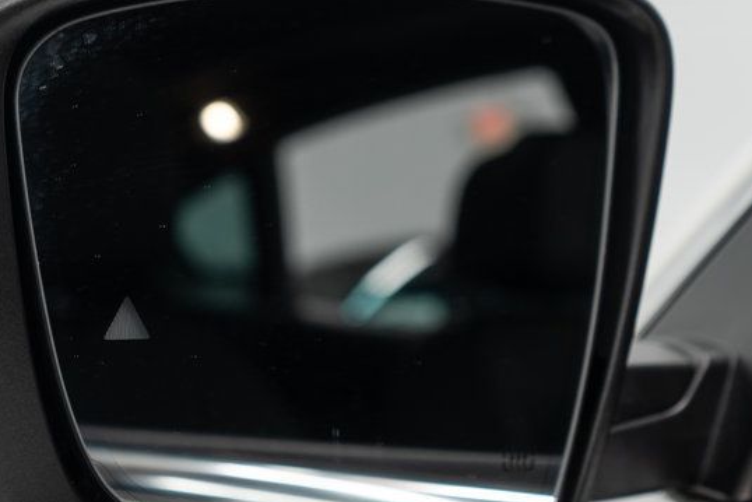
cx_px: 303
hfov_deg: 25.3
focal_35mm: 80
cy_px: 229
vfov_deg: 17.1
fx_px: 1671
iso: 200
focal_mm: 28
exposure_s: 1/50
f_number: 3.2
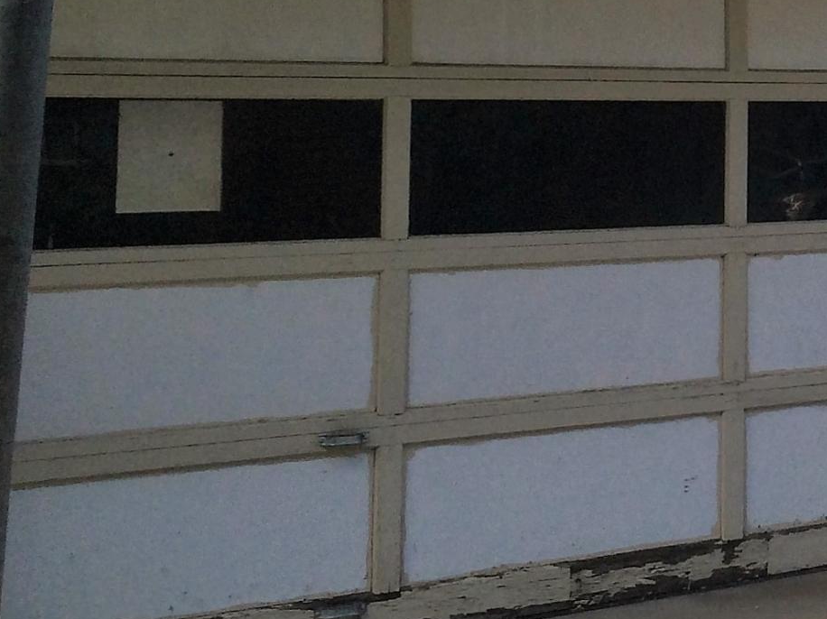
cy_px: -7
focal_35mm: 95
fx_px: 2268
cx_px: 1117
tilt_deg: +1.9
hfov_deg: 18.9
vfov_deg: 15.3
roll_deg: +1.3
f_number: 2.2
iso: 32
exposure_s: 1/733
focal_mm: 4.15
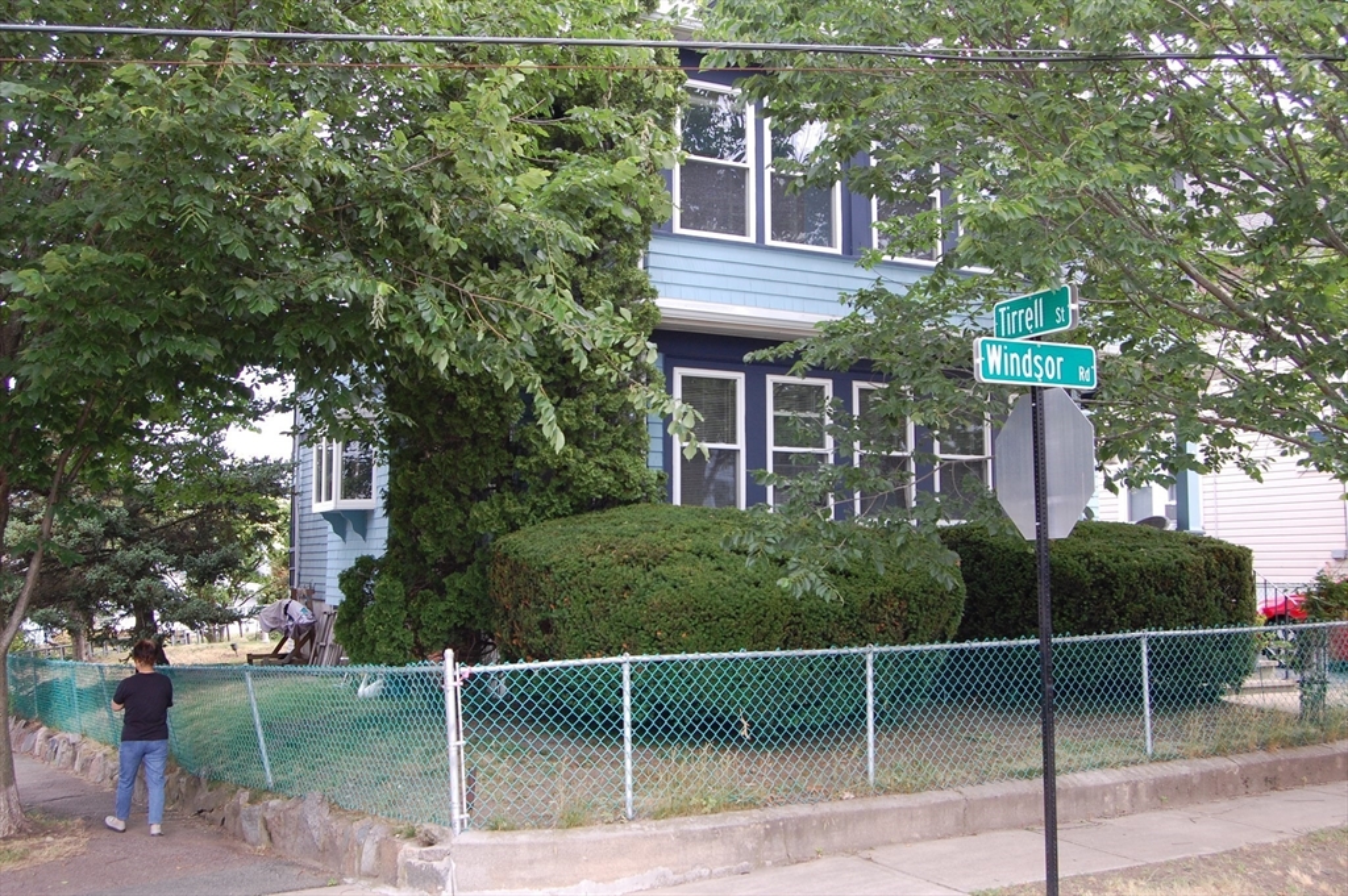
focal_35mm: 36
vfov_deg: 36.8
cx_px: 674
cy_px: 448
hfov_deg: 53.2
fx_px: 1347
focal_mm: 24
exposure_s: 1/125
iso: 320
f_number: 5.6
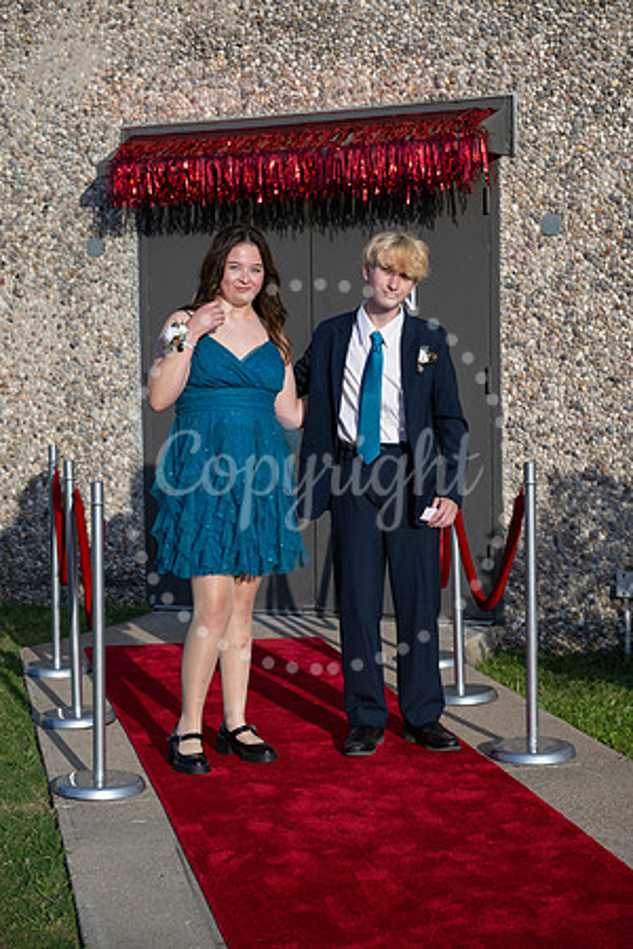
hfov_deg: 20.6
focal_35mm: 66
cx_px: 316
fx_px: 1741
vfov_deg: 30.5
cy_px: 474
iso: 320
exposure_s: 1/2000
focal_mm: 66
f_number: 5
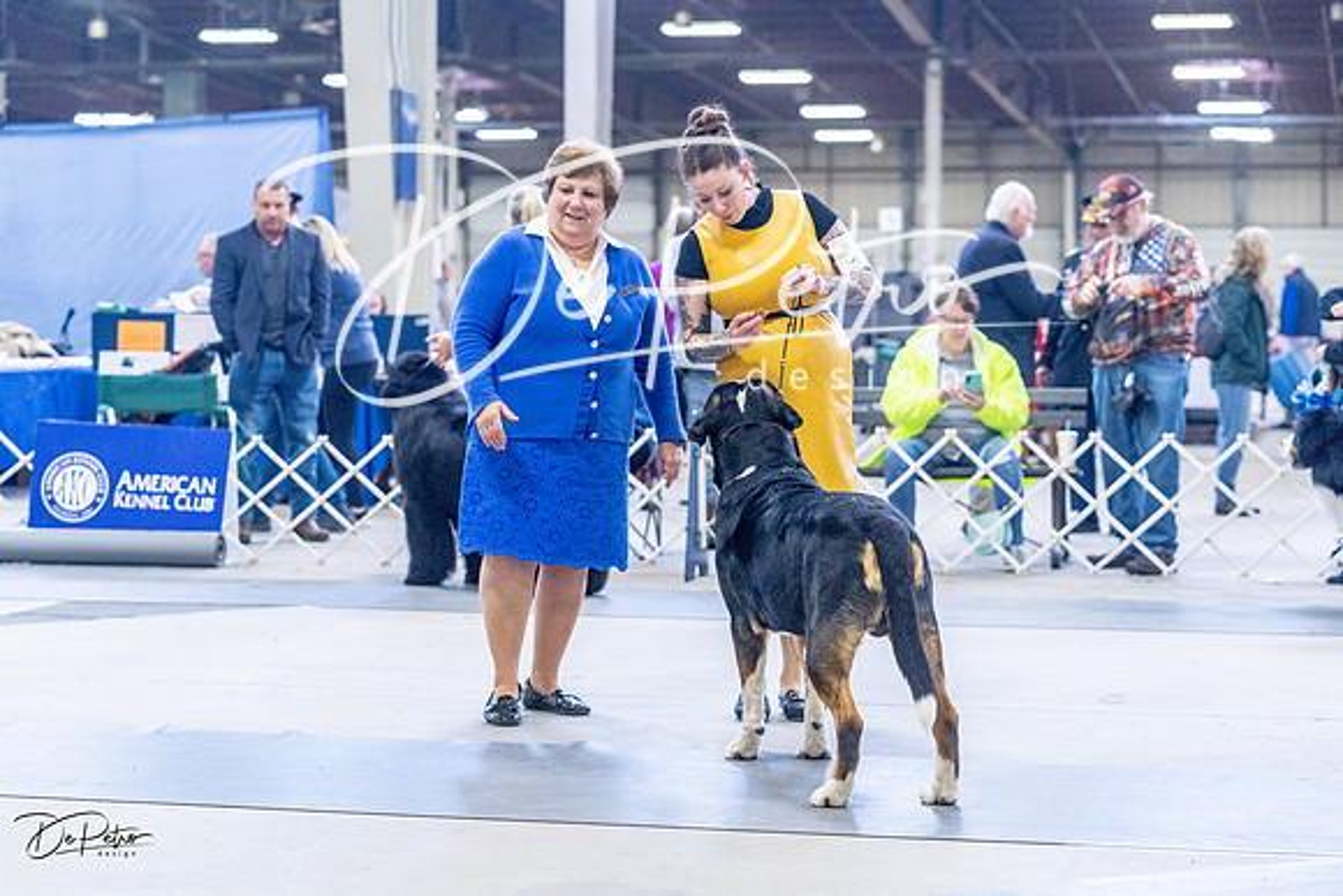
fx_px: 3097
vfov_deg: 16.5
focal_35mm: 83
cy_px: 448
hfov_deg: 24.5
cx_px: 672
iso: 6400
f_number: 3.5
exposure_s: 1/320
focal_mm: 83
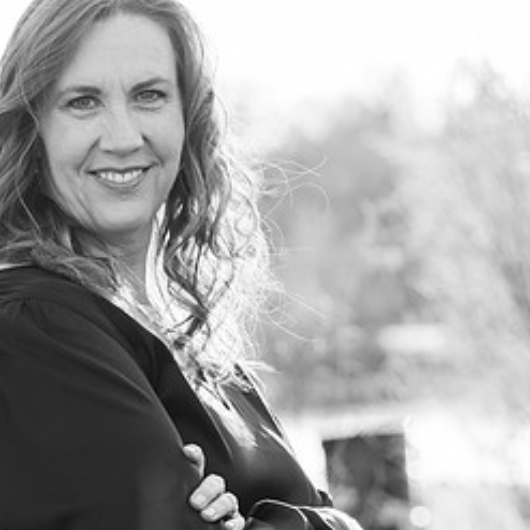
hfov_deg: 8.6
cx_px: 34
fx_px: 3499
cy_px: 308
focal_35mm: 202
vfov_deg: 8.7
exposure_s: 1/800
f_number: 4.5
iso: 1000
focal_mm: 101
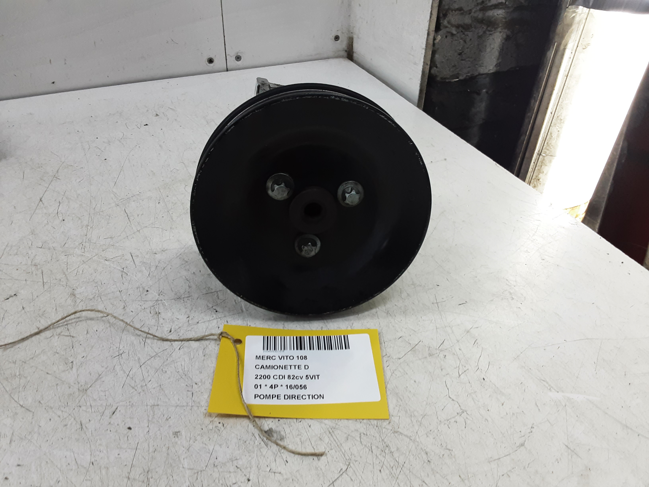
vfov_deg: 51.4
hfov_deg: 65.3
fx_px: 506
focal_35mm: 27
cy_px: 244
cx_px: 324
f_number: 1.9
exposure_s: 1/50
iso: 80
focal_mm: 2.91
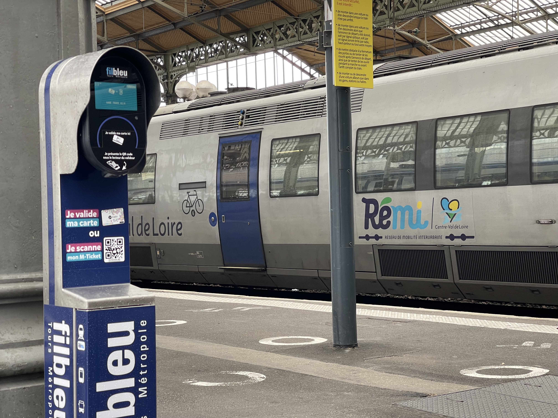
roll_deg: +0.9
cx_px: 279
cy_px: 209
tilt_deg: -1.4
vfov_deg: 22.9
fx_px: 1032
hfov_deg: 30.3
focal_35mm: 64
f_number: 2.2
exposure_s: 1/99
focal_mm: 7.5
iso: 64
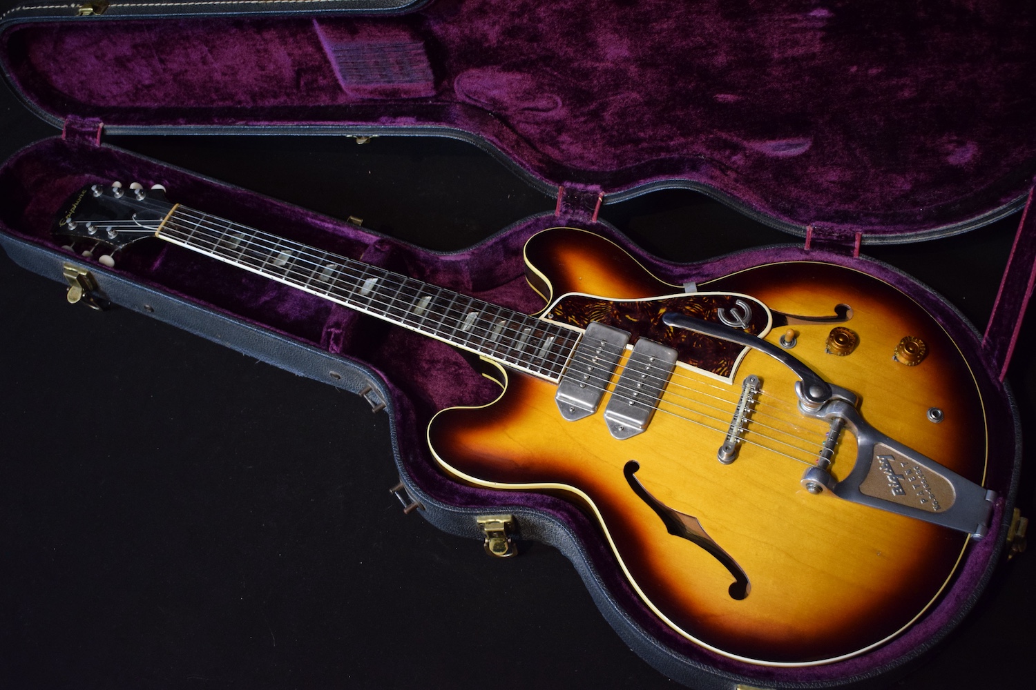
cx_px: 518
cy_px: 345
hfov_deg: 46.4
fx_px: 1209
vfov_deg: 31.9
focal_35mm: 42
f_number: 4.2
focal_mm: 28
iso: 2000
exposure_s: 1/30
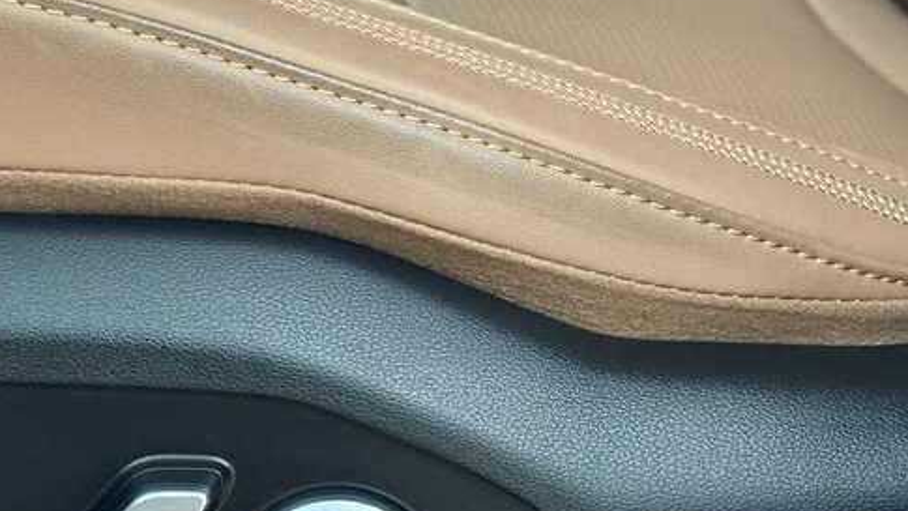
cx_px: 285
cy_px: 302
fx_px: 2336
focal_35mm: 97
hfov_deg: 21.9
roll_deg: +0.4
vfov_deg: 12.5
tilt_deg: -20.0
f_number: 1.78
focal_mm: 6.86
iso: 320
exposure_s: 1/33
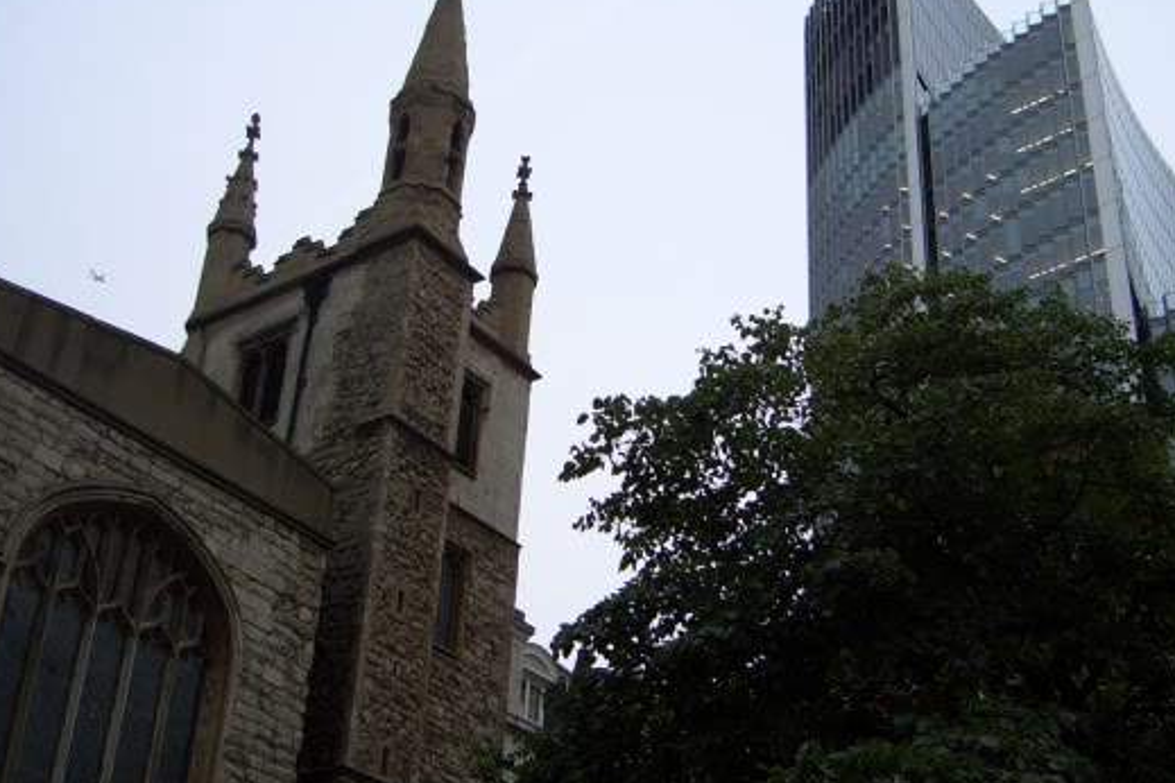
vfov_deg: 27.0
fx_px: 1632
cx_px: 659
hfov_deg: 39.5
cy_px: 405
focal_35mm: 50
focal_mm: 8
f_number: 2.8
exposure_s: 1/250
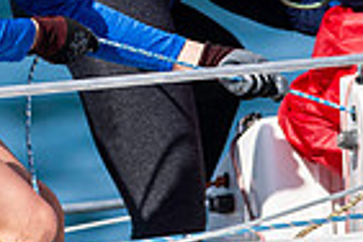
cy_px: -220
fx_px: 18643
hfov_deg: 1.1
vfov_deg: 0.7
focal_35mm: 1849
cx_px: -108
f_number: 5
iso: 200
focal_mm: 300
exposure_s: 1/3200
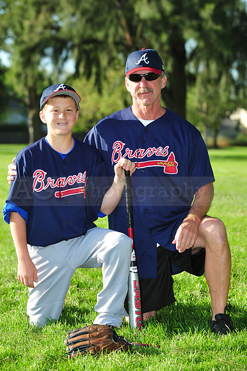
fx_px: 1391
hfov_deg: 10.1
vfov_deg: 15.2
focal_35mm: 135
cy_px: 186
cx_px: 124
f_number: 6.3
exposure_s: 1/320
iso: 200
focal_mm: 135
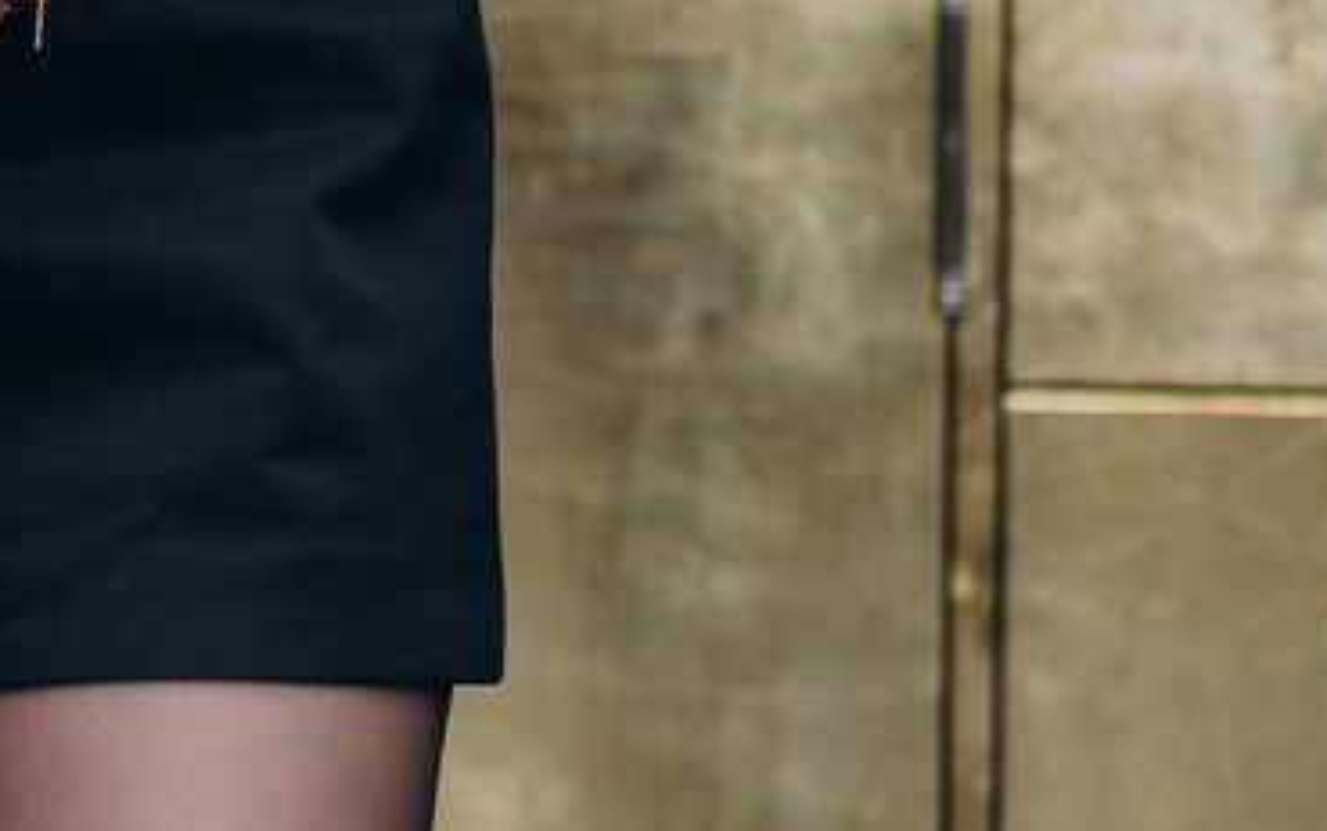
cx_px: -68
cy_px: -7
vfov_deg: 5.9
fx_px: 8068
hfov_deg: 9.3
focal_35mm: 223
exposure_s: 1/320
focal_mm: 35
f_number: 1.8
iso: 100
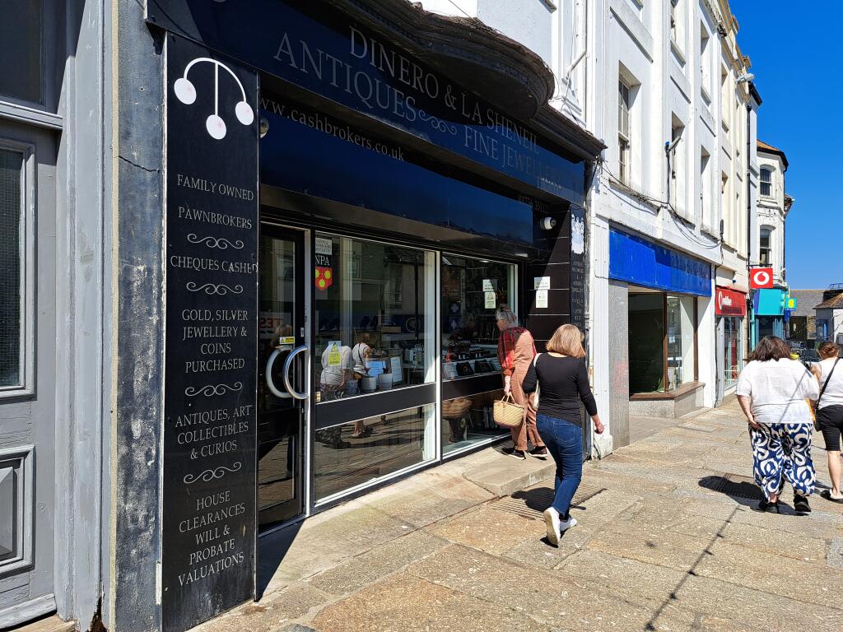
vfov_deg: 56.8
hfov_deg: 71.6
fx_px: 584
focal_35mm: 24
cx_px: 422
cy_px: 316
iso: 50
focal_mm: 5.23
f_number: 1.8
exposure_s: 1/1218
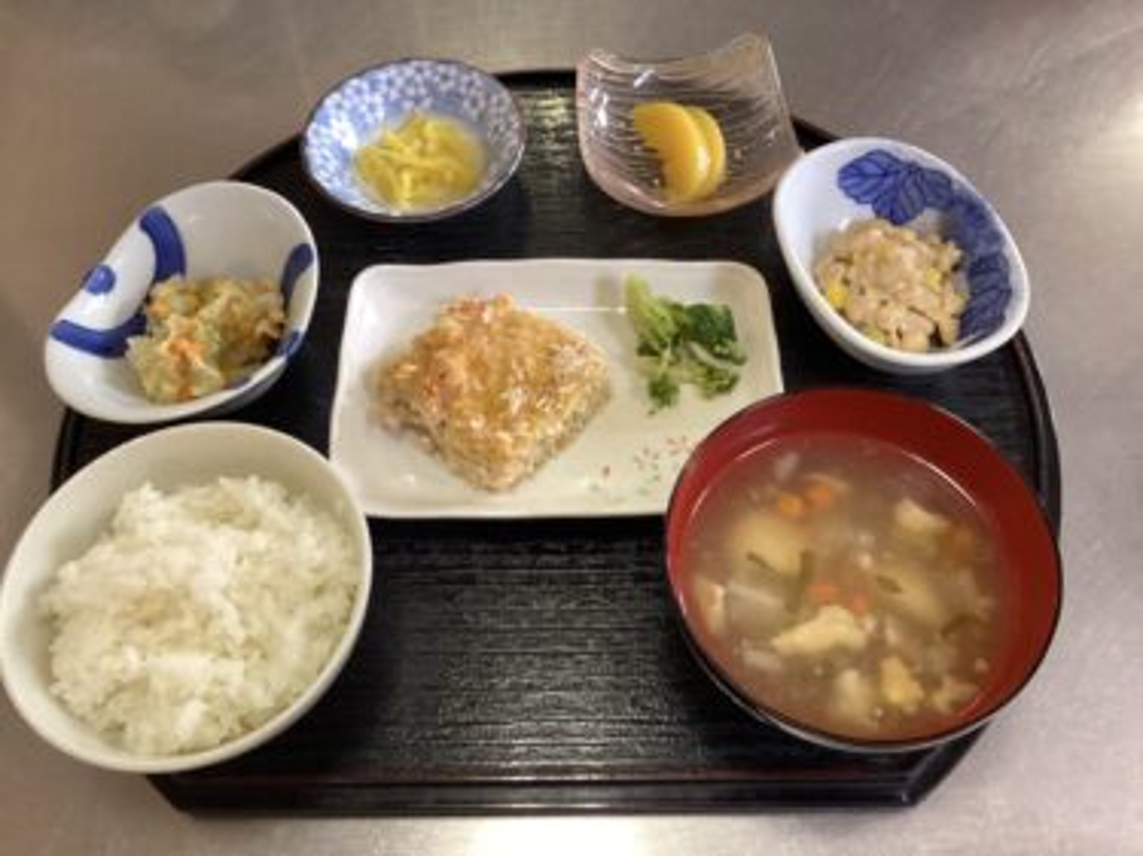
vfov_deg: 45.4
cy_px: 428
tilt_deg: -60.2
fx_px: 1023
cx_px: 572
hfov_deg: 58.4
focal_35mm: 31
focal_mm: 3.3
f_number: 2.4
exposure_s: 1/60
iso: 250
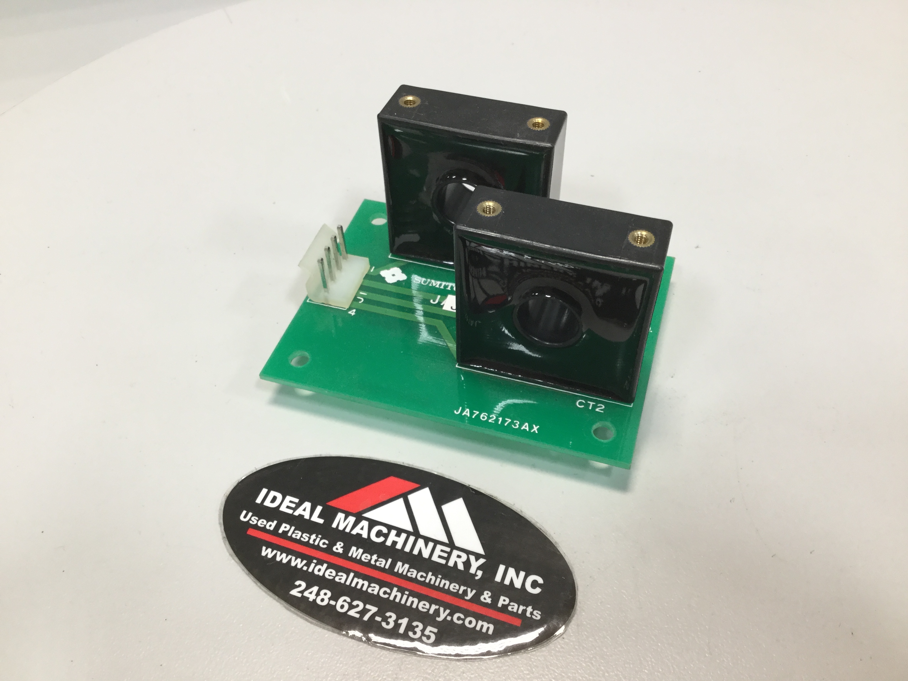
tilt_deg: -49.7
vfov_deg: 45.4
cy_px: 340
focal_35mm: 31
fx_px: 813
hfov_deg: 58.4
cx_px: 454
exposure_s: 1/30
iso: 64
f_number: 2.4
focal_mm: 3.3
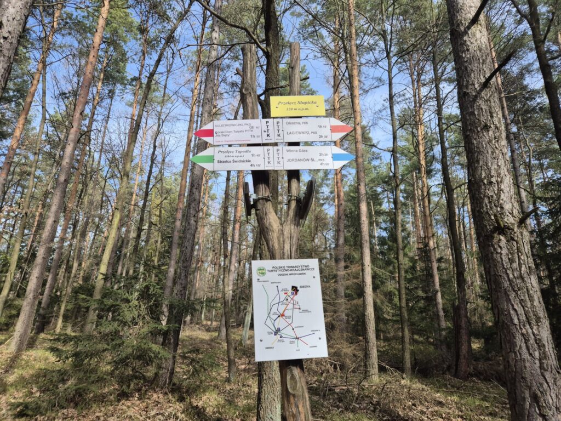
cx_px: 280
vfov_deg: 58.9
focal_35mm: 23
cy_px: 210
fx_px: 373
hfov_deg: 73.9
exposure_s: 1/546
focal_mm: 5.4
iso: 25
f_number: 1.8
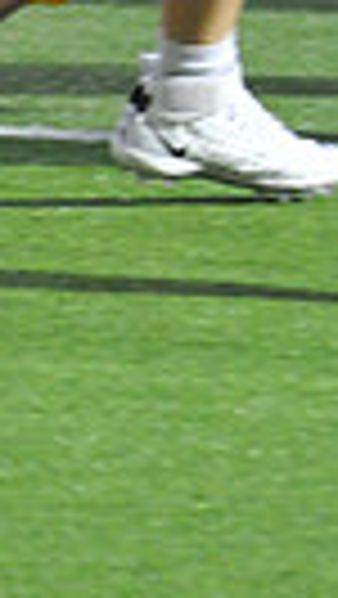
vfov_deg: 2.2
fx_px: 15299
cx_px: -302
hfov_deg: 1.3
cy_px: -688
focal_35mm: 962
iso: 6400
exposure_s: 1/200
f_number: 6.3
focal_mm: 210
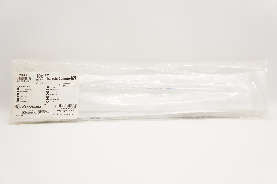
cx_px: 138
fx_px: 288
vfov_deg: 35.4
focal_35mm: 38
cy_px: 92
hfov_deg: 51.3
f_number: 5
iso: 1600
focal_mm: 25
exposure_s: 1/400
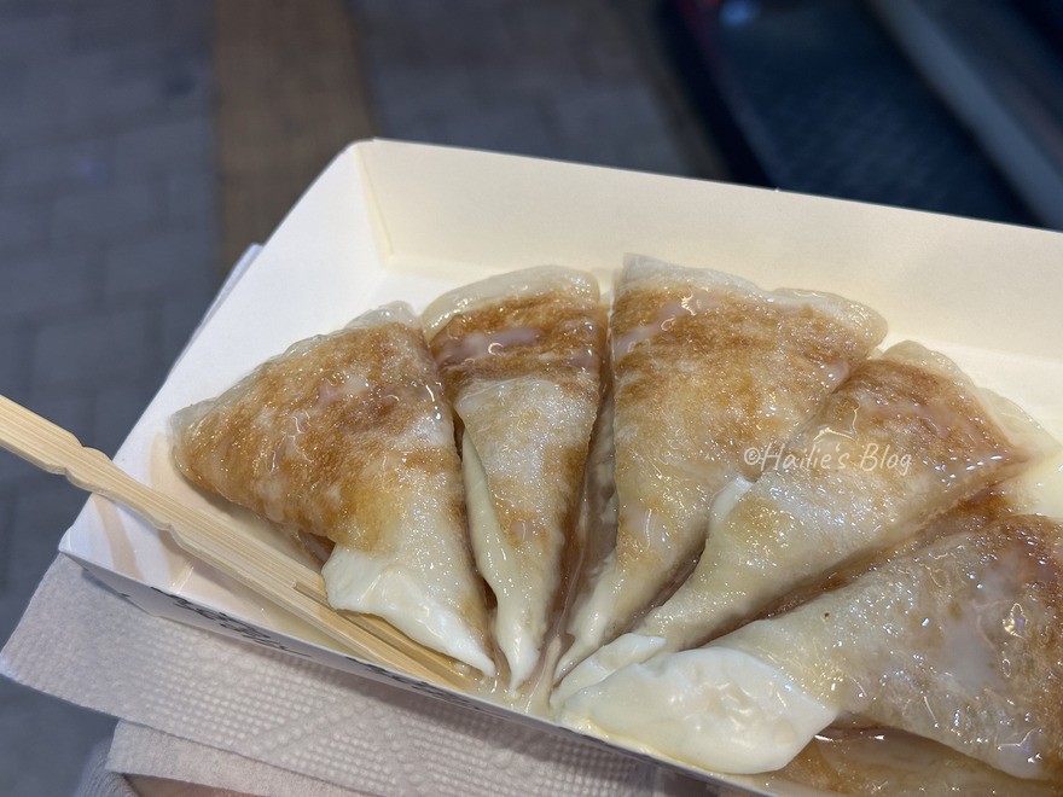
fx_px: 1474
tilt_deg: -39.1
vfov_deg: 30.3
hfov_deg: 39.7
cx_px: 532
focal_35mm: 48
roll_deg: +6.0
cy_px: 398
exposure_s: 1/60
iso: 80
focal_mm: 6.86
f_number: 1.78
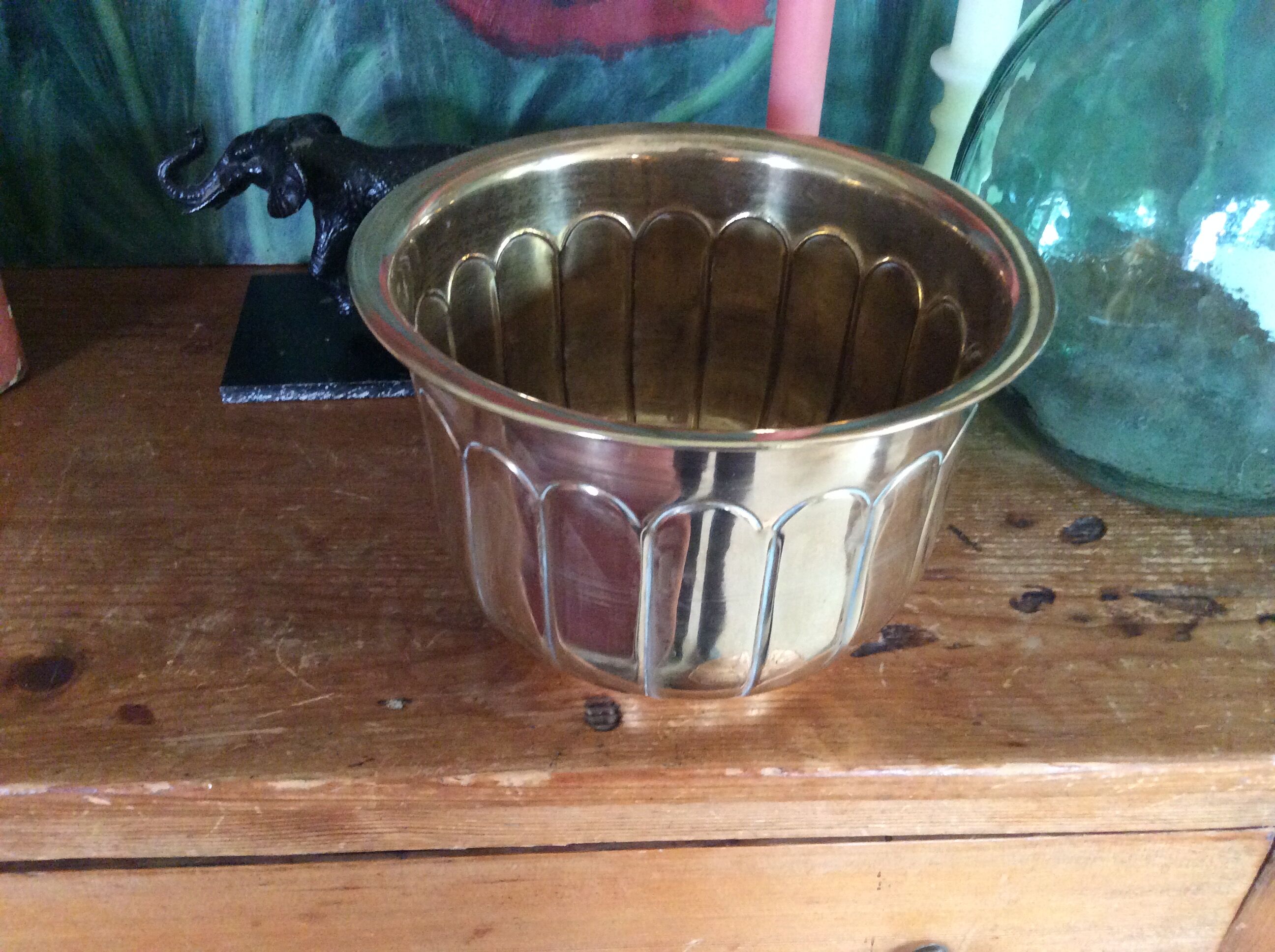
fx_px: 1177
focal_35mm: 32
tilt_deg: -38.6
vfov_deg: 44.1
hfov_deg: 56.9
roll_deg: -0.7
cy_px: 476
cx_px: 638
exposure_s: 1/25
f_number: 2.4
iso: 320
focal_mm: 3.3
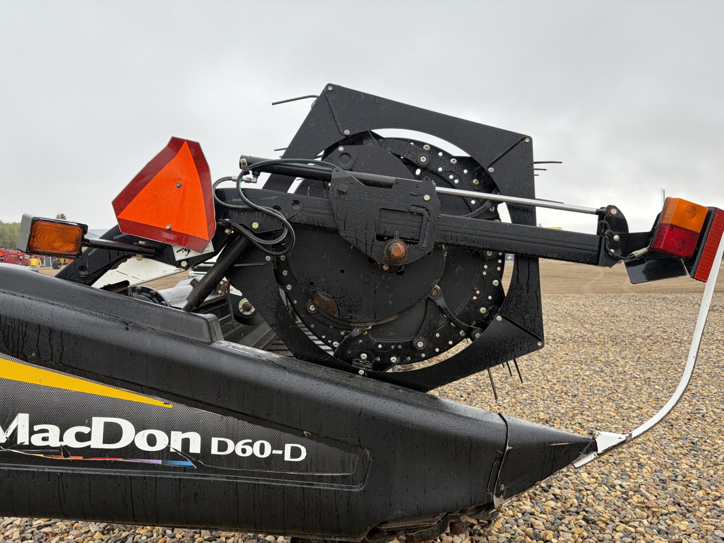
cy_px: 272
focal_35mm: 26
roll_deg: +1.5
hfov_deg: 67.3
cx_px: 362
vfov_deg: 53.1
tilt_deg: +3.1
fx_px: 544
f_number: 1.6
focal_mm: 5.96
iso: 50
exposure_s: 1/557
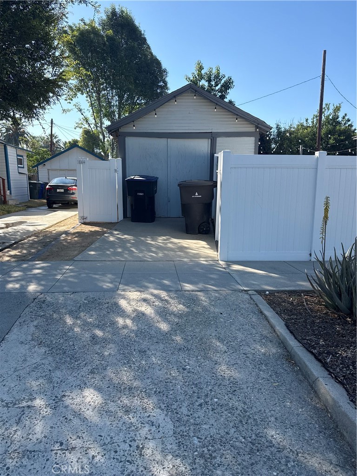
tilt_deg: -7.8
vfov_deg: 71.6
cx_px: 178
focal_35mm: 24
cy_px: 238
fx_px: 330
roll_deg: -1.3
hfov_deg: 56.8
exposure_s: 1/2445
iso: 100
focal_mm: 6.76
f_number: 1.78
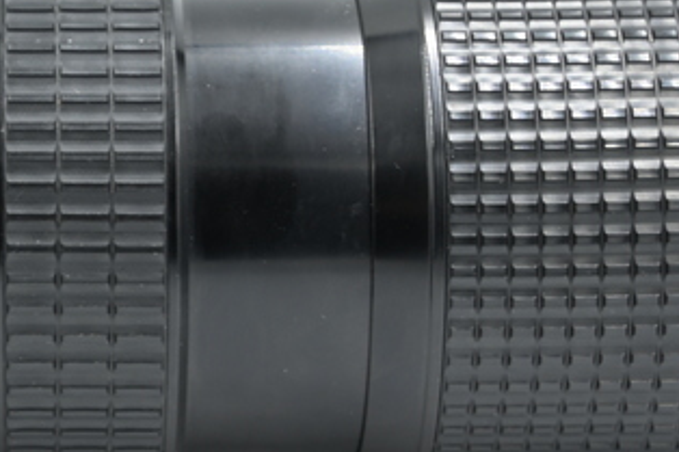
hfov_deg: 10.6
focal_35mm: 191
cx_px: -141
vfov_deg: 7.2
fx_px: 3600
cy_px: 222
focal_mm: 60
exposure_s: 1/13
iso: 200
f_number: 14
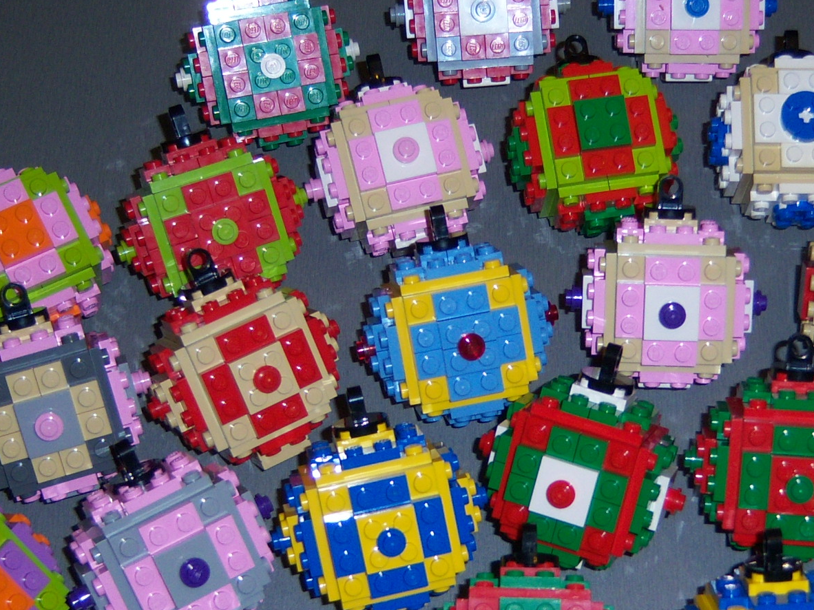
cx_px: 542
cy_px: 417
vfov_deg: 18.8
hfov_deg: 24.9
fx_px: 1834
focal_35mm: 78
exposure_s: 1/60
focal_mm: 7.5
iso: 80
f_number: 2.8
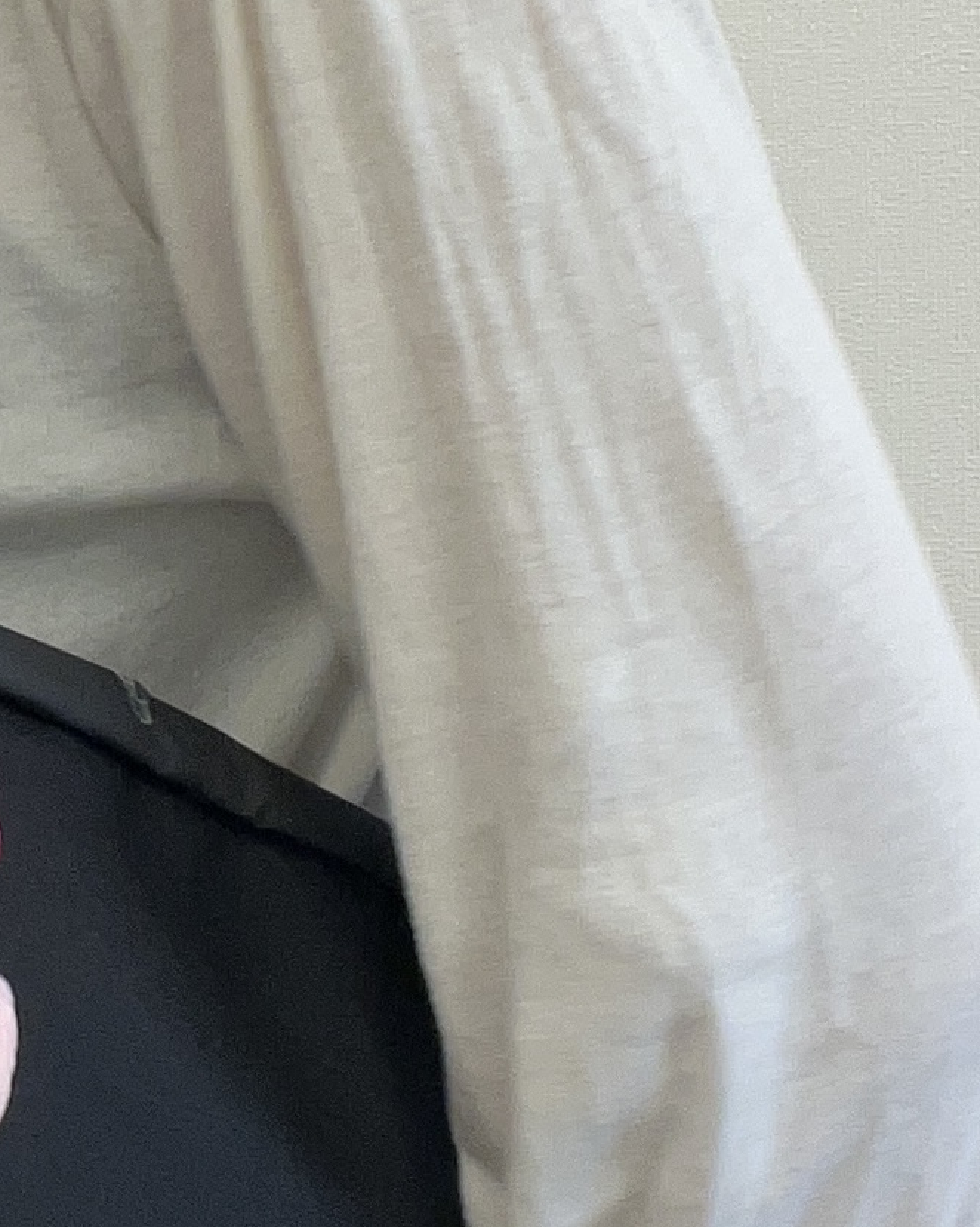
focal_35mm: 83
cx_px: -15
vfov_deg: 22.4
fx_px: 3010
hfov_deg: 18.0
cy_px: 1143
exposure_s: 1/50
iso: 50
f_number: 2.2
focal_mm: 2.71
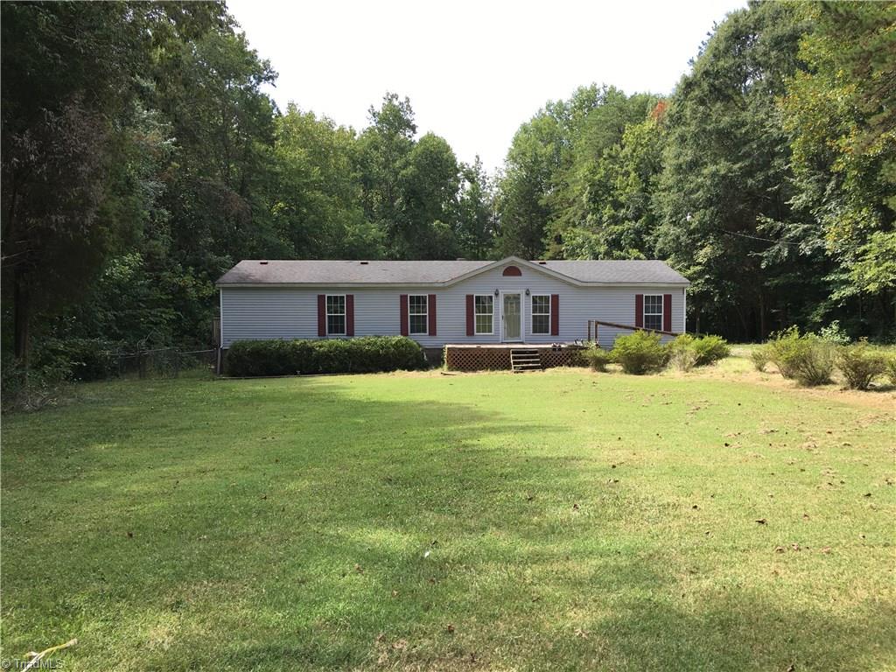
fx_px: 751
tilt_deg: -0.6
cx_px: 448
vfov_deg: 48.2
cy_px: 336
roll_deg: +0.0
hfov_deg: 61.7
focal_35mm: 29
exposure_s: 1/444
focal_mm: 4.15
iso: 25
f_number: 2.2
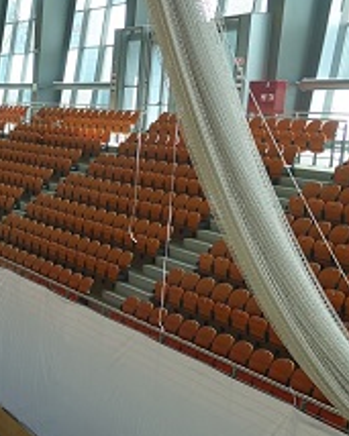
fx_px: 1021
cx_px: -382
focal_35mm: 79
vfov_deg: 24.0
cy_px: 308
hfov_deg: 15.1
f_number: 2.4
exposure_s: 1/100
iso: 100
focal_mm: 8.8
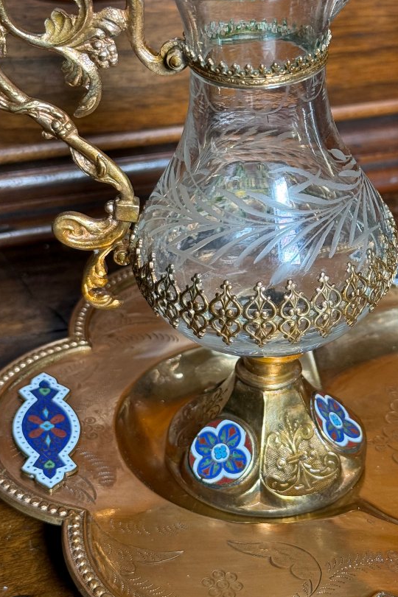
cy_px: 248
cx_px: 241
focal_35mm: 74
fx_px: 1227
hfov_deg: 18.4
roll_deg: +0.4
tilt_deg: -29.3
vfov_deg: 27.3
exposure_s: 1/84
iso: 80
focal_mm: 6.76
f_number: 1.78
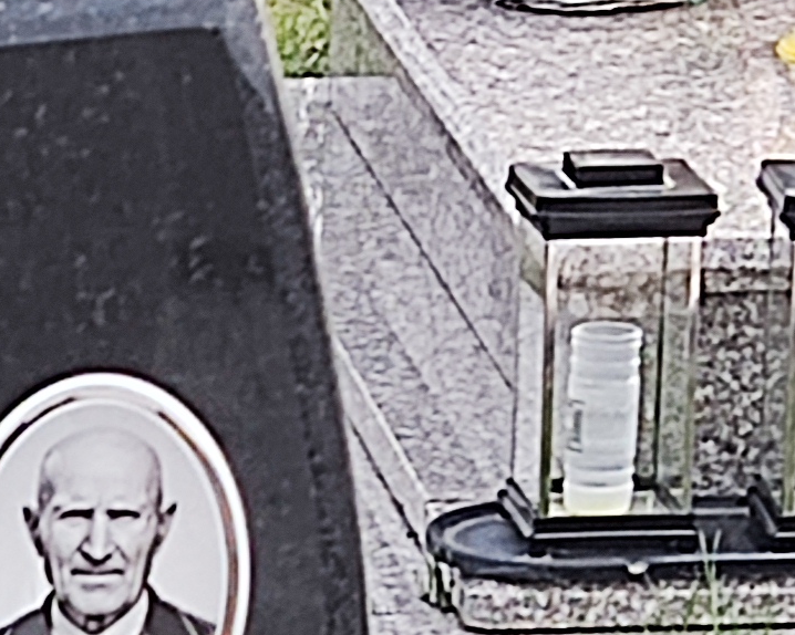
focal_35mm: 321
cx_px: -638
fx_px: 7551
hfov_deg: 5.9
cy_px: 1311
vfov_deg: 4.7
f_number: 1.79
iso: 50
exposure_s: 1/298
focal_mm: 4.71
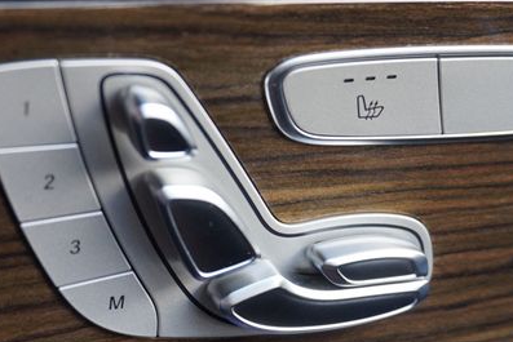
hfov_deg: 34.4
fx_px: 827
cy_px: 209
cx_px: 302
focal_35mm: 58
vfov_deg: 23.4
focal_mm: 24
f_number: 4.5
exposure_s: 1/60
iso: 200
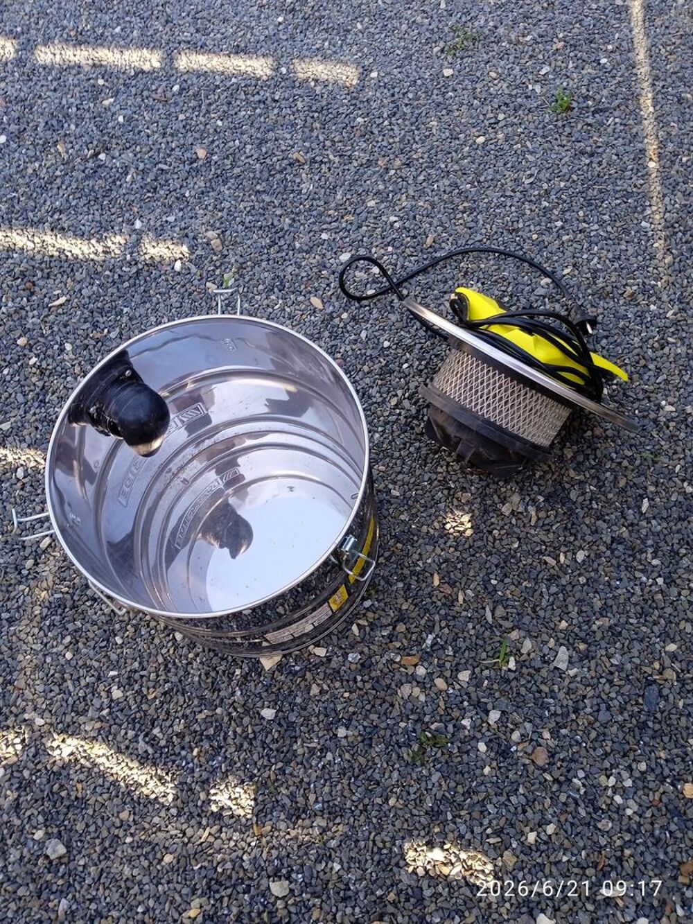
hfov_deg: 49.8
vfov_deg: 63.4
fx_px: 747
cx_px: 346
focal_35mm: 28
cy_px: 462
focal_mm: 3.43
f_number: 2.2
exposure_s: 1/105
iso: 113
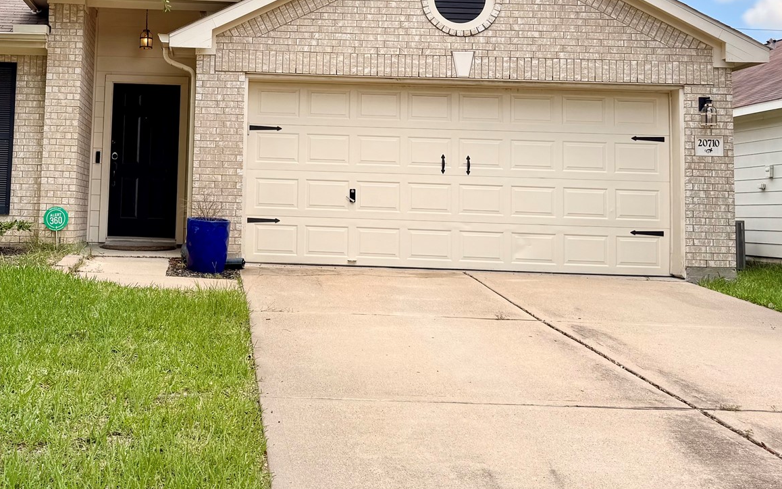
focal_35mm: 45
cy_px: 117
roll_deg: -1.7
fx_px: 959
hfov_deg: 43.3
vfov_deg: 28.1
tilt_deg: +6.0
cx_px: 224
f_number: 1.78
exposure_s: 1/589
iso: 80
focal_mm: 6.76
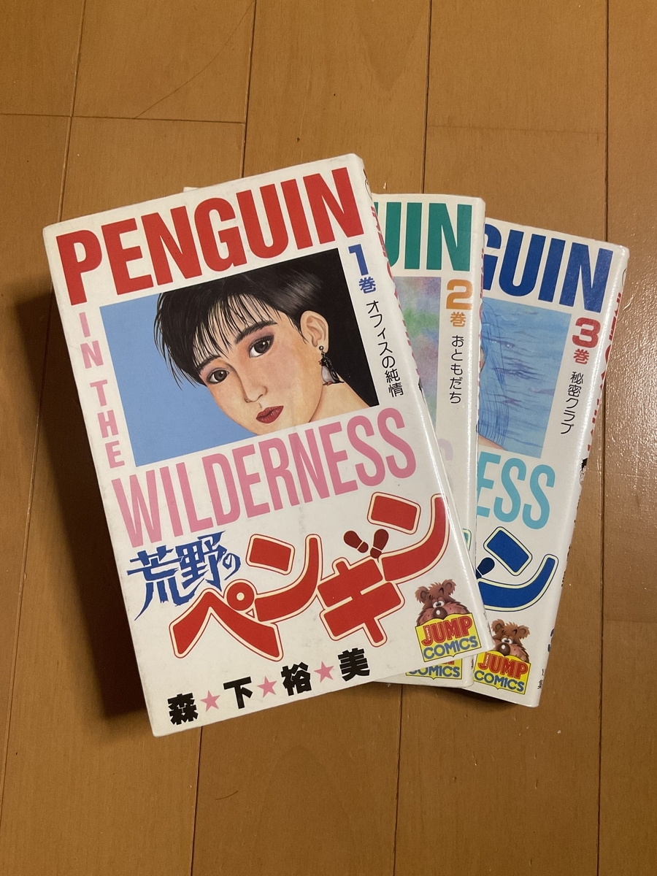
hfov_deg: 48.2
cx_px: 328
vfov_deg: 61.7
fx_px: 734
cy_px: 438
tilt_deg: -82.9
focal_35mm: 29
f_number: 1.8
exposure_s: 1/50
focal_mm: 3
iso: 200
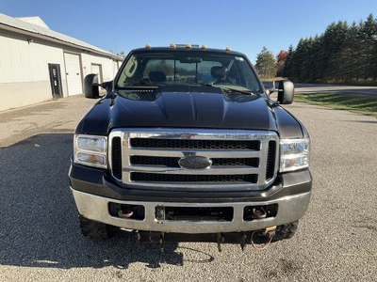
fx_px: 316
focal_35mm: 29
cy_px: 141
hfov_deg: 61.7
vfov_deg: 48.2
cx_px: 188
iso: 25
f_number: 1.8
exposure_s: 1/1055
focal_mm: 3
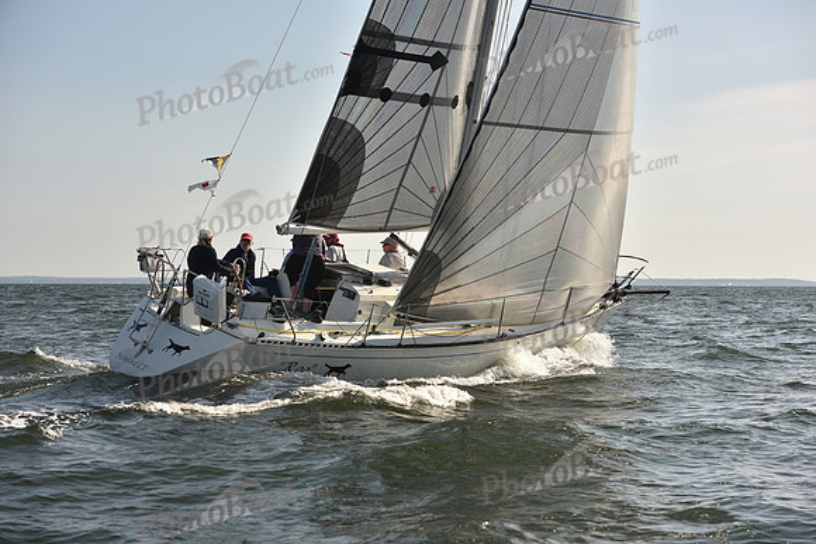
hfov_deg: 28.8
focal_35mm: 70
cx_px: 408
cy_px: 272
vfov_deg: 19.5
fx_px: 1587
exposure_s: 1/640
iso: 250
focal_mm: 70
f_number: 5.6
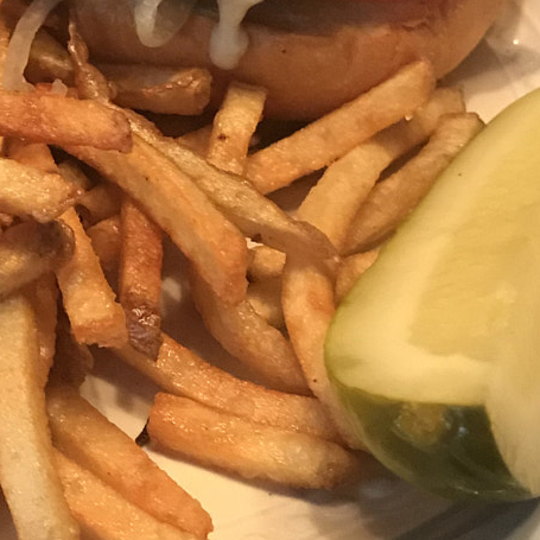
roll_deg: -0.3
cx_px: 2
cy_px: 82
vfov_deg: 19.7
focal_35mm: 87
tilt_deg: -38.7
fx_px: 1535
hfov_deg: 19.4
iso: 100
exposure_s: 1/12
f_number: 1.8
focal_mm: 3.99
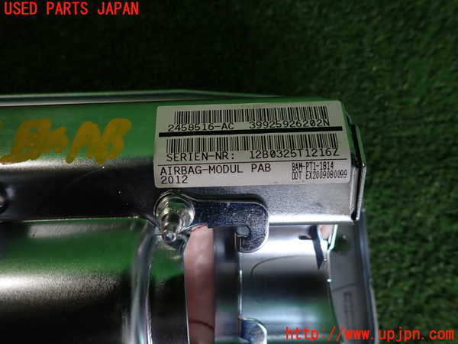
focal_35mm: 25
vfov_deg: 54.9
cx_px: 229
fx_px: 331
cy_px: 172
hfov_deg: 69.4
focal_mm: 4.5
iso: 160
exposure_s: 1/60
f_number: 2
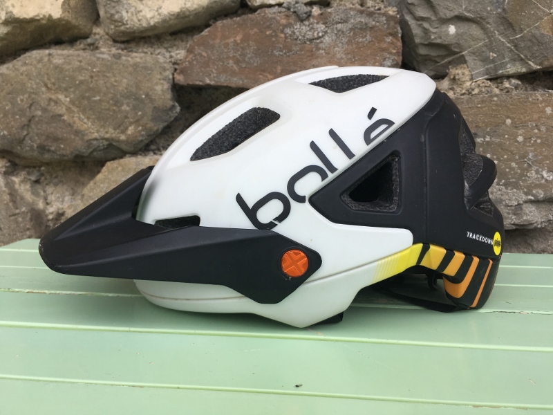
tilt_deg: -7.1
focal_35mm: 29
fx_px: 463
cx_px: 276
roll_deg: +0.7
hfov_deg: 61.7
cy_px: 208
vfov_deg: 48.2
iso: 25
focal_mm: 4.15
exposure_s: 1/569
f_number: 2.2
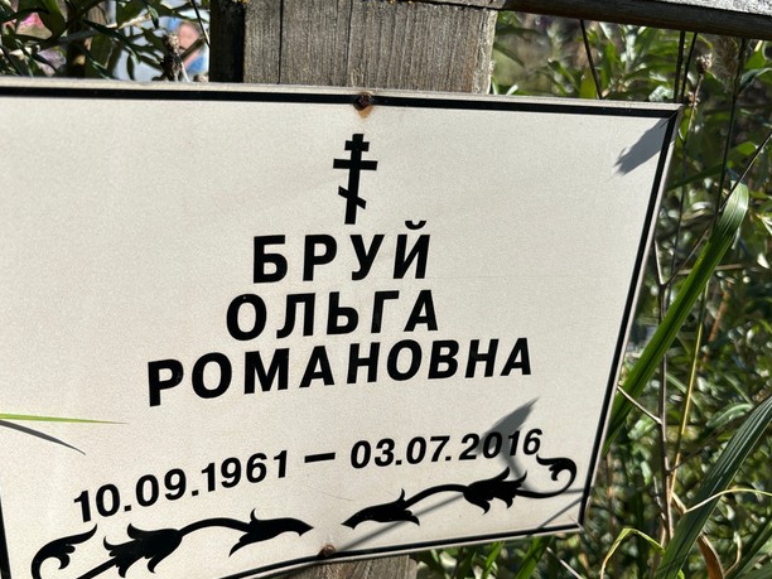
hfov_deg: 53.9
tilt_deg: -24.0
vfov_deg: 41.7
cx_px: 373
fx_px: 758
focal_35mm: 34
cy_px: 332
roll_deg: -4.4
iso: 50
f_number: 1.6
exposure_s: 1/3311
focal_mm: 5.96
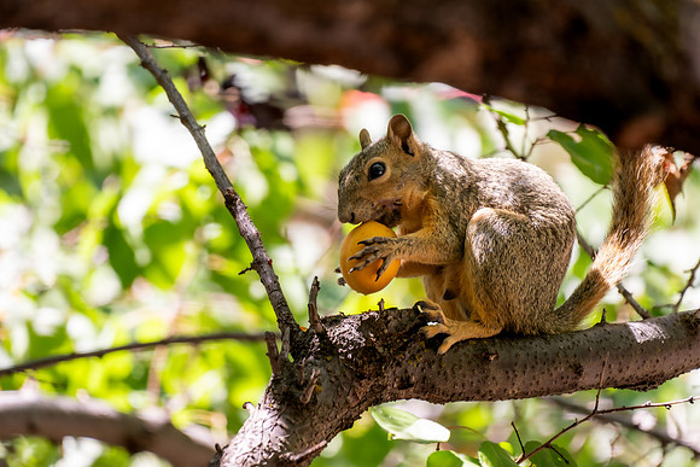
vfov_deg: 2.8
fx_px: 9724
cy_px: 234
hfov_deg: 4.1
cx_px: 350
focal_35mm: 500
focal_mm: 500
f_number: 5.6
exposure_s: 1/60
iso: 100
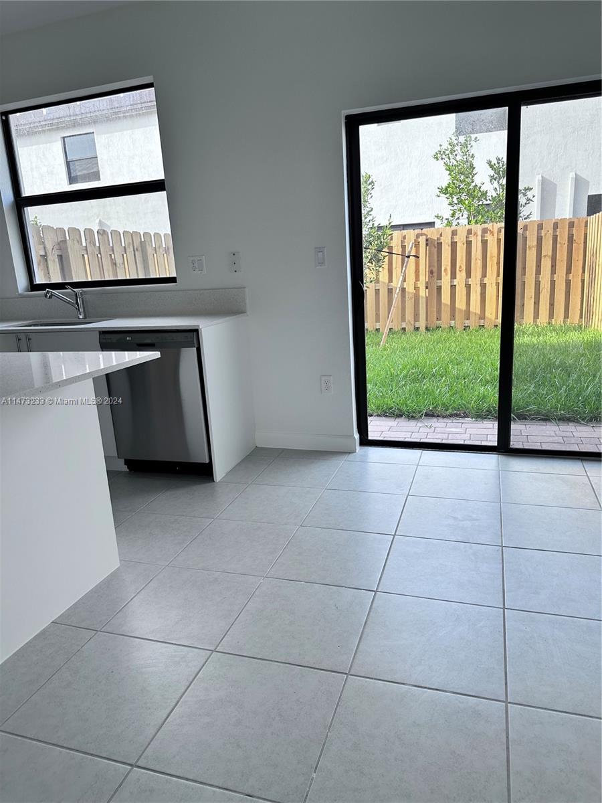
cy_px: 402
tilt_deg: -13.2
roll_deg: +3.5
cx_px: 301
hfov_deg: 56.8
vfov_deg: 71.6
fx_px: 557
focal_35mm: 24
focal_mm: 6.86
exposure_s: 1/191
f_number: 1.78
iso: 80
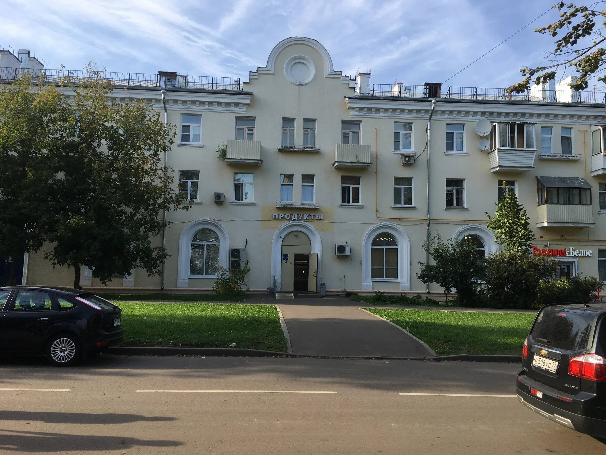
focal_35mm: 29
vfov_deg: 48.2
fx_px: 508
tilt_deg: +8.1
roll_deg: -1.3
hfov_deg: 61.7
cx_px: 303
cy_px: 228
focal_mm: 4.15
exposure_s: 1/657
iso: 25
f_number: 2.2
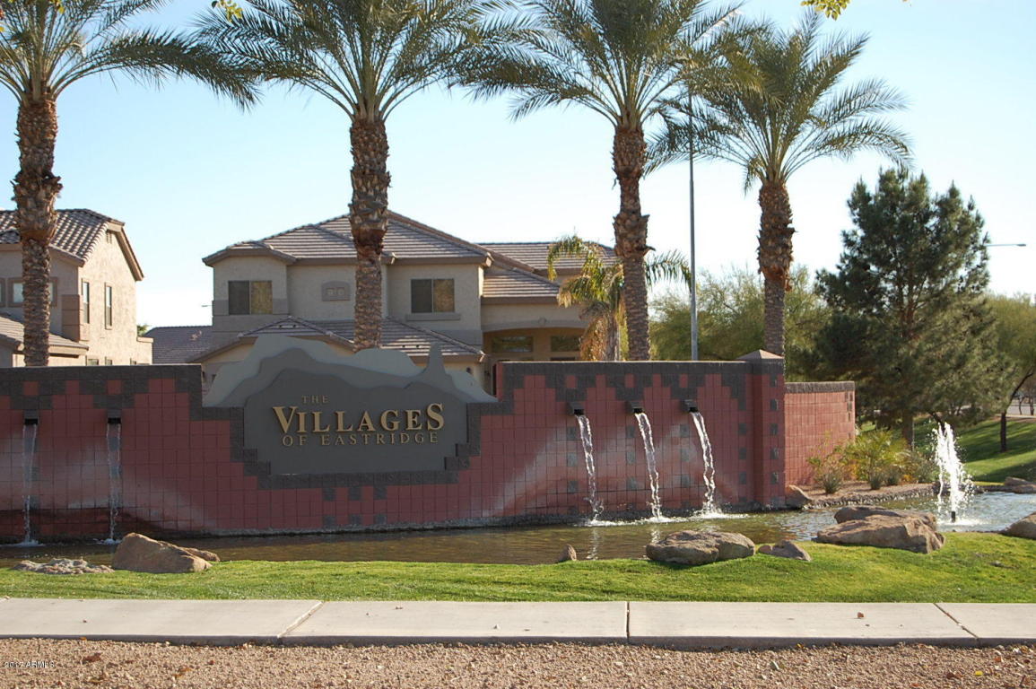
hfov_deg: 24.6
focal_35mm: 82
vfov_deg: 16.5
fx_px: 2372
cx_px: 518
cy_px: 344
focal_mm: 55
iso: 250
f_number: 5.6
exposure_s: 1/500
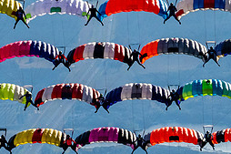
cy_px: 278
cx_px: 182
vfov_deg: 1.4
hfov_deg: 2.0
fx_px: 6476
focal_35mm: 1010
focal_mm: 200
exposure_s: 1/2500
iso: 1250
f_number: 10
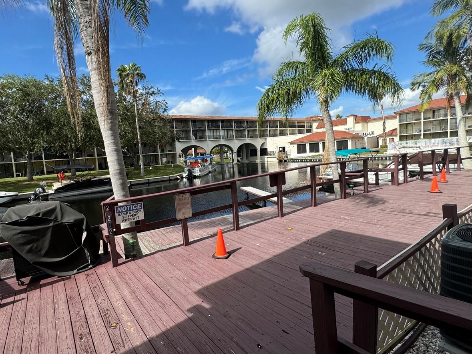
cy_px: 178
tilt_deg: -4.0
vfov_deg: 68.7
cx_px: 215
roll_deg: +5.2
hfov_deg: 84.5
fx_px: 259
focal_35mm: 19
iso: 50
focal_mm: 2.22
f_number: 2.2
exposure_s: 1/1477
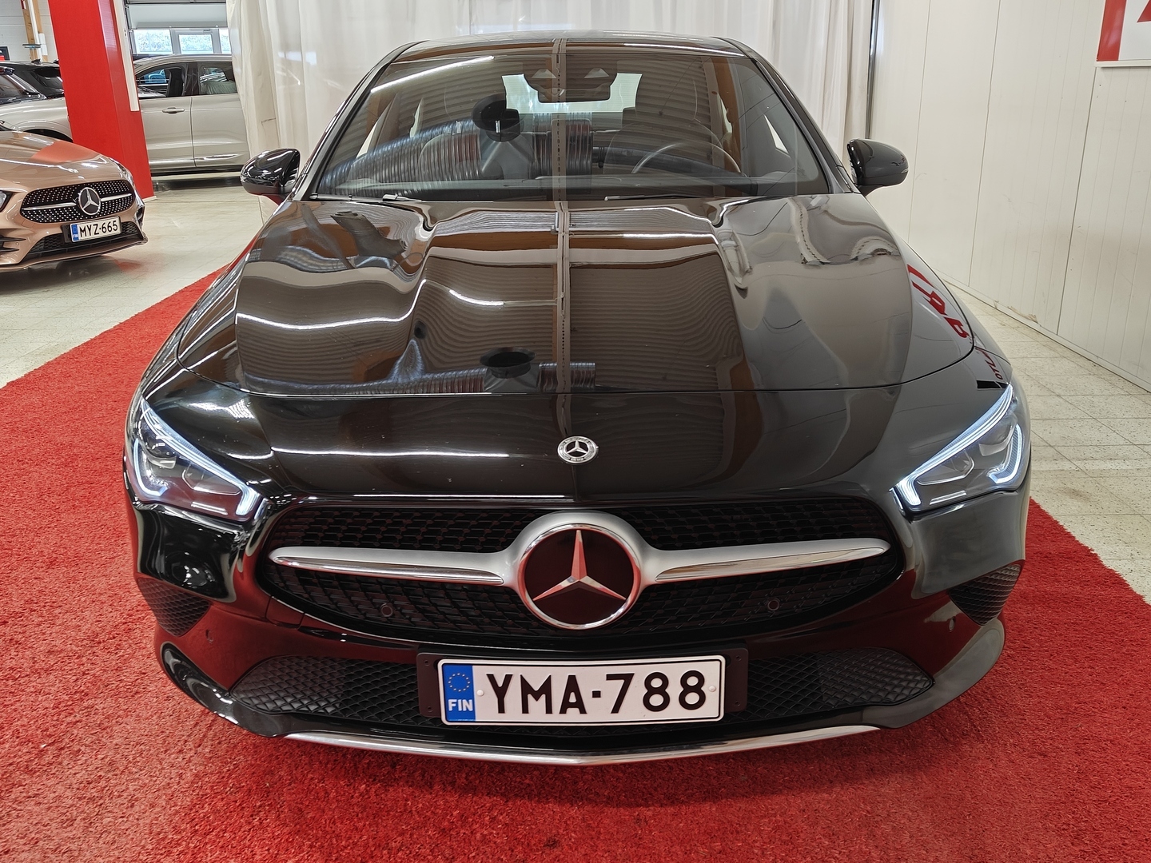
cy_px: 432
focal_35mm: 30
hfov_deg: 60.0
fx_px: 998
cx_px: 576
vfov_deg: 46.8
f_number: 1.8
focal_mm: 5.59
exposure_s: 1/50
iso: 80
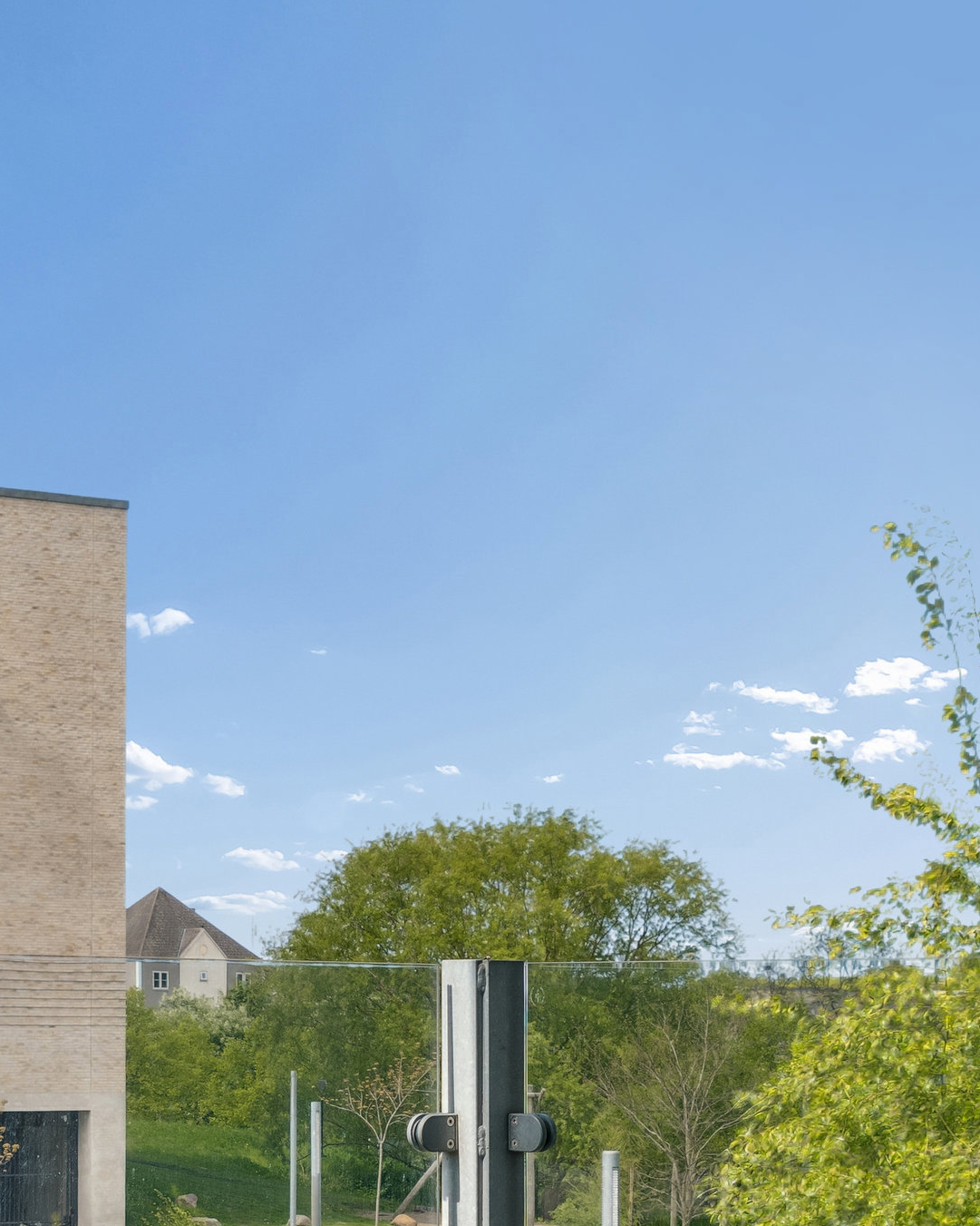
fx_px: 2719
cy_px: 1011
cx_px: 478
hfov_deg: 20.4
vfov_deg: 24.9
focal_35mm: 75
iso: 200
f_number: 8
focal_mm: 24
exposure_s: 1/50
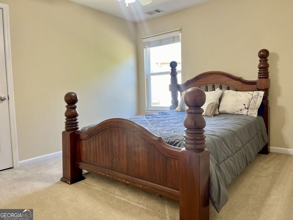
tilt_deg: -5.2
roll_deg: +2.6
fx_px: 220
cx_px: 146
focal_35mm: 26
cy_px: 110
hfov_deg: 67.3
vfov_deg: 53.1
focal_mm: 5.7
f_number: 1.5
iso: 125
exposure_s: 1/120
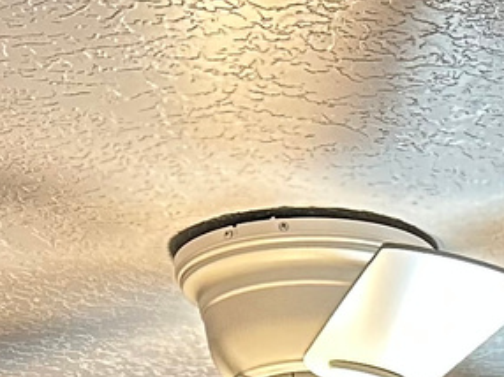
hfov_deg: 11.1
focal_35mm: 172
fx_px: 2502
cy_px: 1246
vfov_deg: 7.3
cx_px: 730
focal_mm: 6.86
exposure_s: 1/60
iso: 250
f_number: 1.78
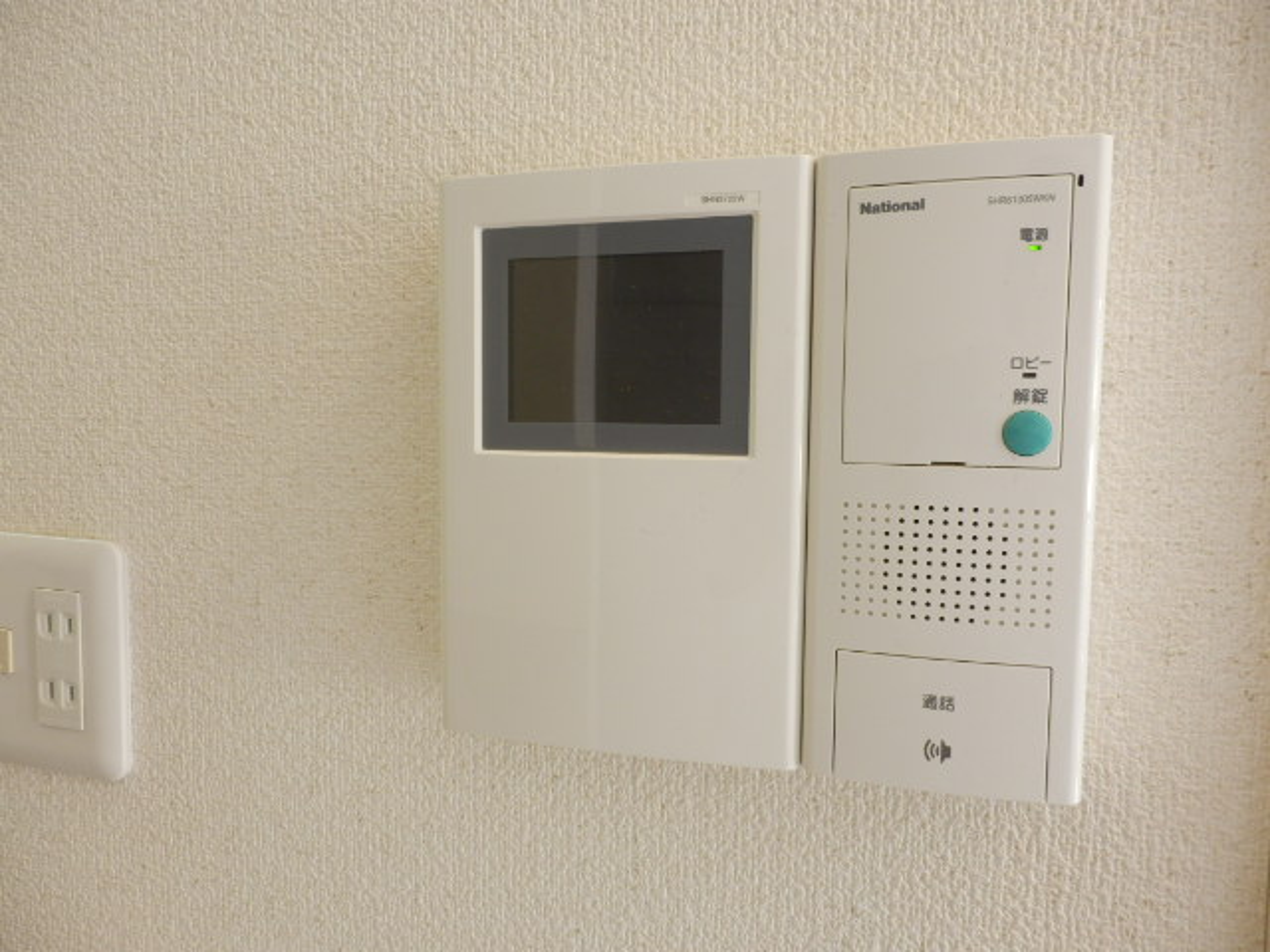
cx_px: 635
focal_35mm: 24
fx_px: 881
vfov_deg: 56.8
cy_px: 476
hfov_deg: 71.6
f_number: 3
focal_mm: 4.2
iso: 125
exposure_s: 1/30
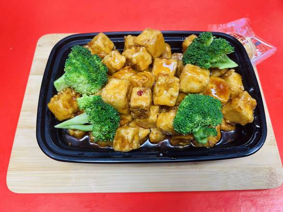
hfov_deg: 67.3
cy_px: 106
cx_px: 142
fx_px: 213
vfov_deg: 53.1
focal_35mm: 26
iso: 80
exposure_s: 1/60
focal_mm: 5.7
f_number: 1.5
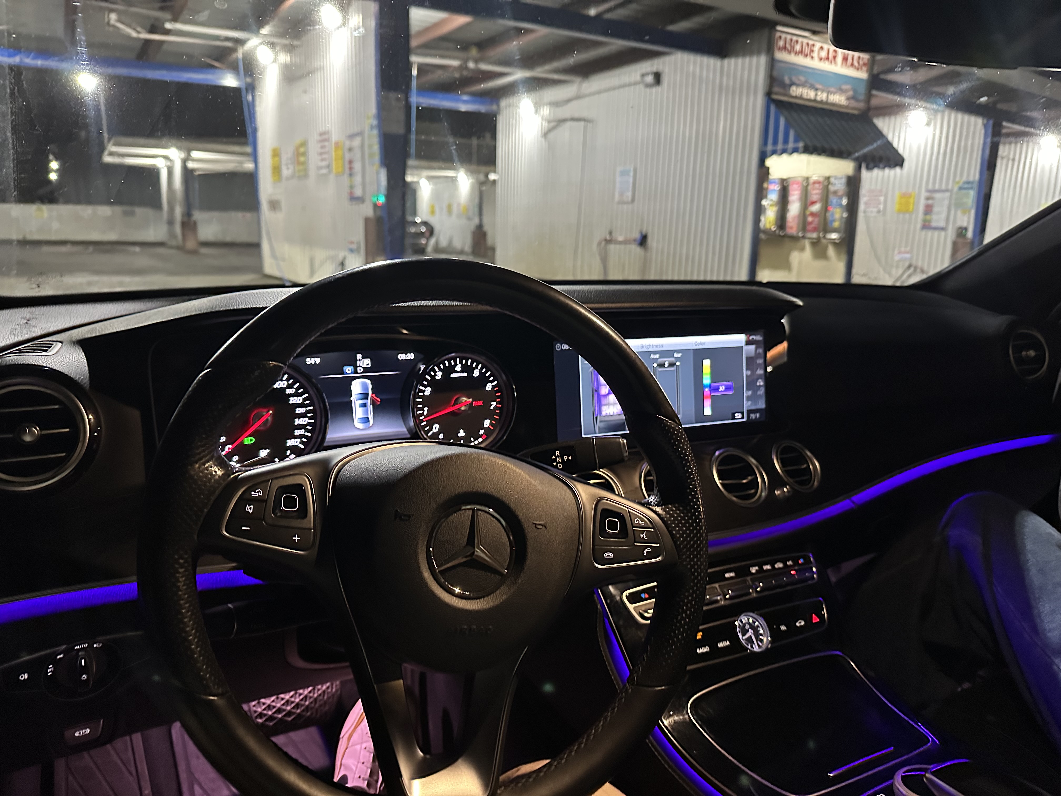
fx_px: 736
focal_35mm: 24
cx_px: 530
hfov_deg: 71.6
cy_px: 398
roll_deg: -2.5
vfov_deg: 56.8
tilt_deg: -12.1
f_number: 1.78
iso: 800
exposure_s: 1/42
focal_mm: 6.86
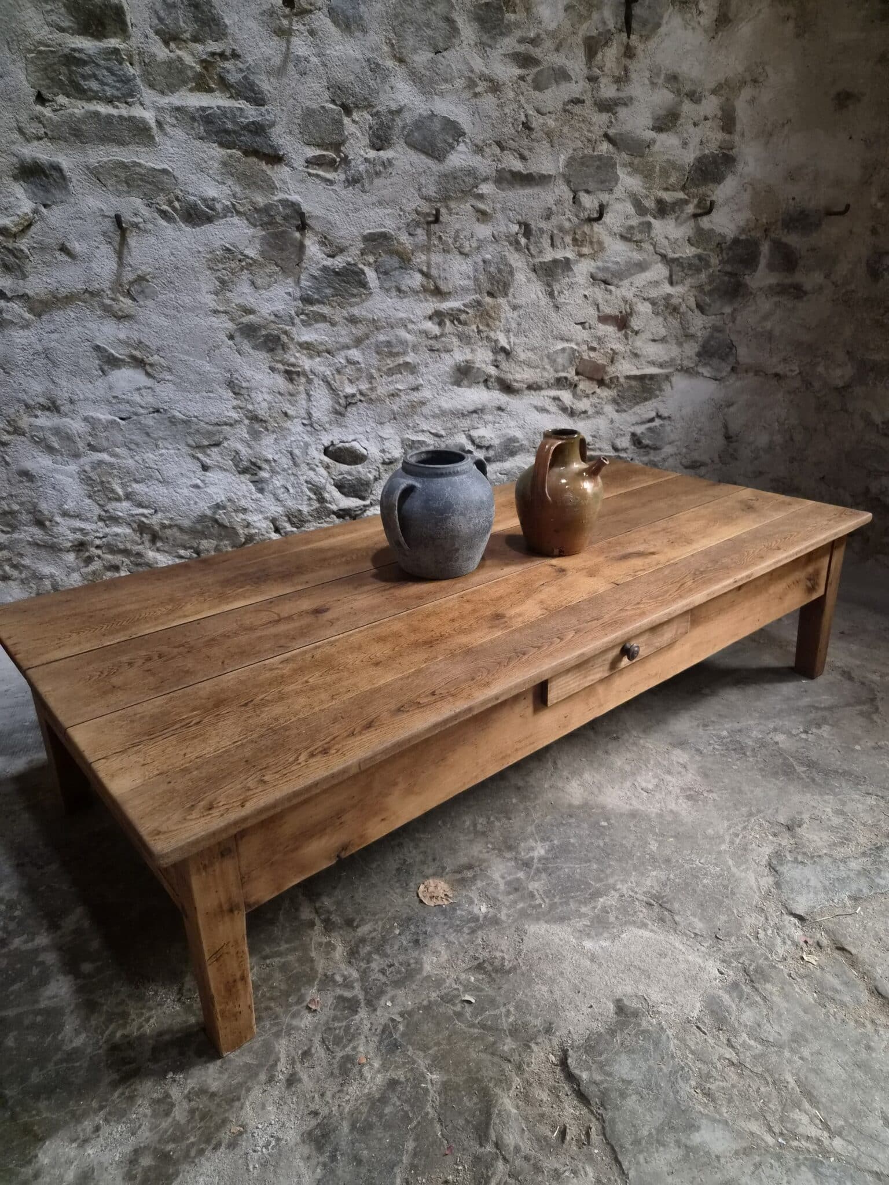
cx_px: 444
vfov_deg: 73.9
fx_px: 788
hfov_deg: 58.9
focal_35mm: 23
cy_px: 592
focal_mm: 5.4
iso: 2000
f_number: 1.8
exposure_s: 1/100
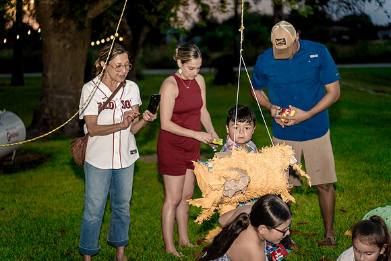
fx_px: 804
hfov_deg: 27.3
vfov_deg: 18.4
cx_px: 196
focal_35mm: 74
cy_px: 130
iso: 2000
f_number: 2.8
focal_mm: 74
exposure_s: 1/250
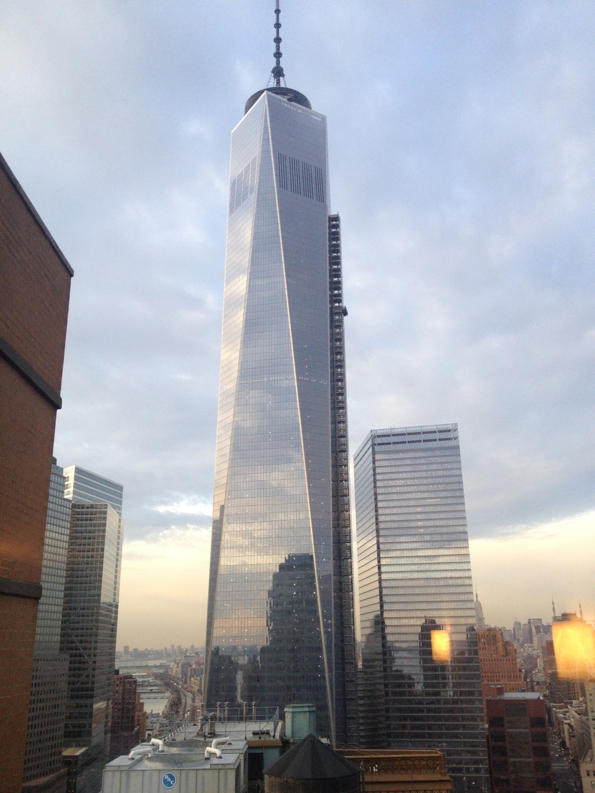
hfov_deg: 40.7
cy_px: 396
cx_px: 298
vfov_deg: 52.6
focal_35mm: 35
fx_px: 802
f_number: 2.4
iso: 80
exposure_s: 1/120
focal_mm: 4.28
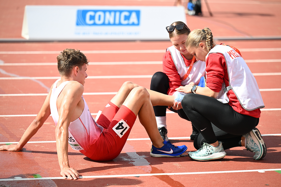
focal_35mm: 140
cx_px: 140
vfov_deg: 9.8
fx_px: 1093
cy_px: 94
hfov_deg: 14.7
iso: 200
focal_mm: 140
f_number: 2.8
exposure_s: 1/2000
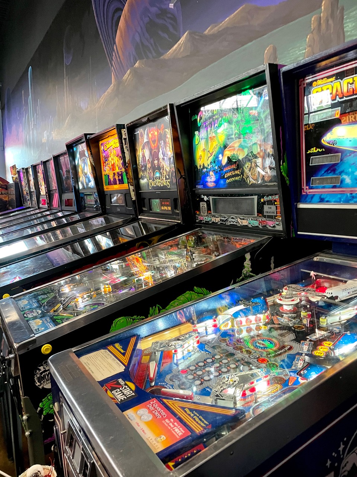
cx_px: 178
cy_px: 238
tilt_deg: -6.5
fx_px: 358
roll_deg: +1.6
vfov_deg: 67.3
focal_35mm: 26
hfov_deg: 53.1
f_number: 1.6
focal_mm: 4.2
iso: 400
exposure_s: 1/40
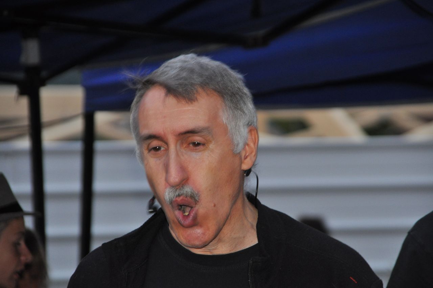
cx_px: 216
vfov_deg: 5.5
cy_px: 144
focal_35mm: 248
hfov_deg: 8.3
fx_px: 2973
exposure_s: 1/60
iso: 800
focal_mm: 165
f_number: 6
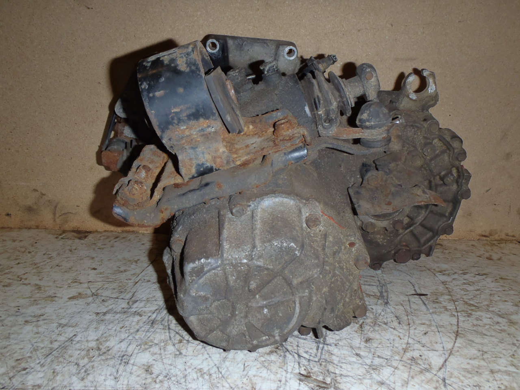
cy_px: 195
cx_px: 260
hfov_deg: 63.4
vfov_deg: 49.7
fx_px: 421
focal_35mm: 28
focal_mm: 5
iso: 100
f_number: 3.9
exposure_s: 1/30
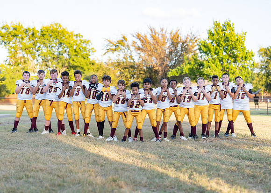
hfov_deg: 34.6
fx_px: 435
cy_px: 104
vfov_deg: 25.1
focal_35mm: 57
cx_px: 127
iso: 100
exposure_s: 1/800
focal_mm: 50
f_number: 1.6
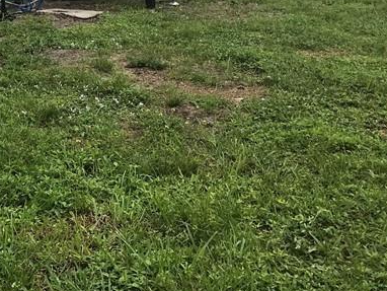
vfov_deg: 19.3
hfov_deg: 25.1
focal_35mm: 75
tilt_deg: -9.3
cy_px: 28
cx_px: 29
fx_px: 839
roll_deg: -0.6
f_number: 1.8
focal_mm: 3.99
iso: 20
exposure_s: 1/429
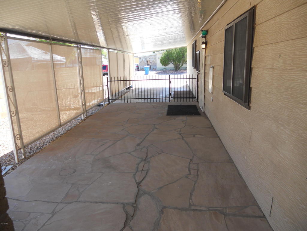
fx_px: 239
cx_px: 154
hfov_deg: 65.3
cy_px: 116
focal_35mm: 27
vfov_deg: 51.4
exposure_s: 1/125
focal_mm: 4.9
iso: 80
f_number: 3.2
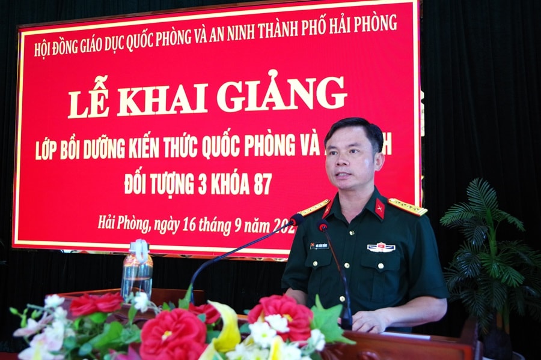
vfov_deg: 42.3
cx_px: 270
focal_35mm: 31
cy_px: 180
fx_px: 466
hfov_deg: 60.3
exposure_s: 1/80
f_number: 4
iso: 1600
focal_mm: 21
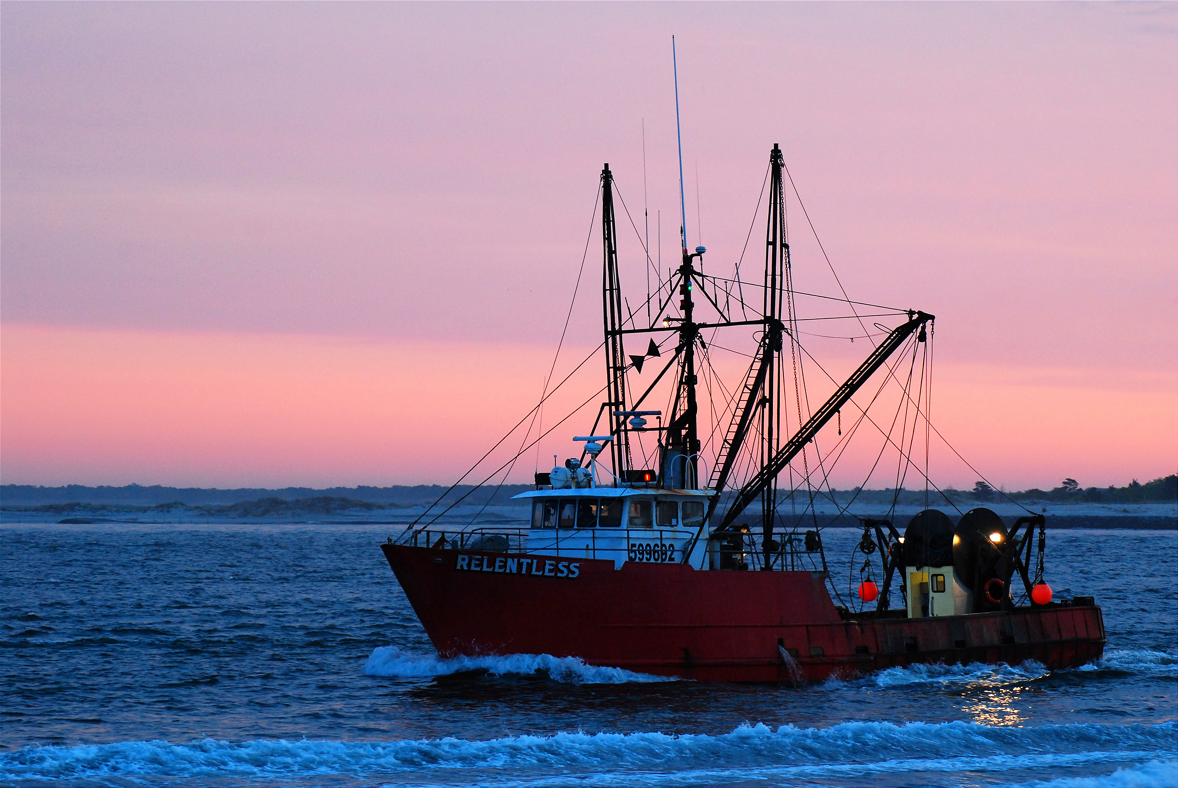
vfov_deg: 8.7
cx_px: 589
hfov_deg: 13.0
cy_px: 394
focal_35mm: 158
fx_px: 5160
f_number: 7.1
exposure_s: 1/80
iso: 500
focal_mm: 105
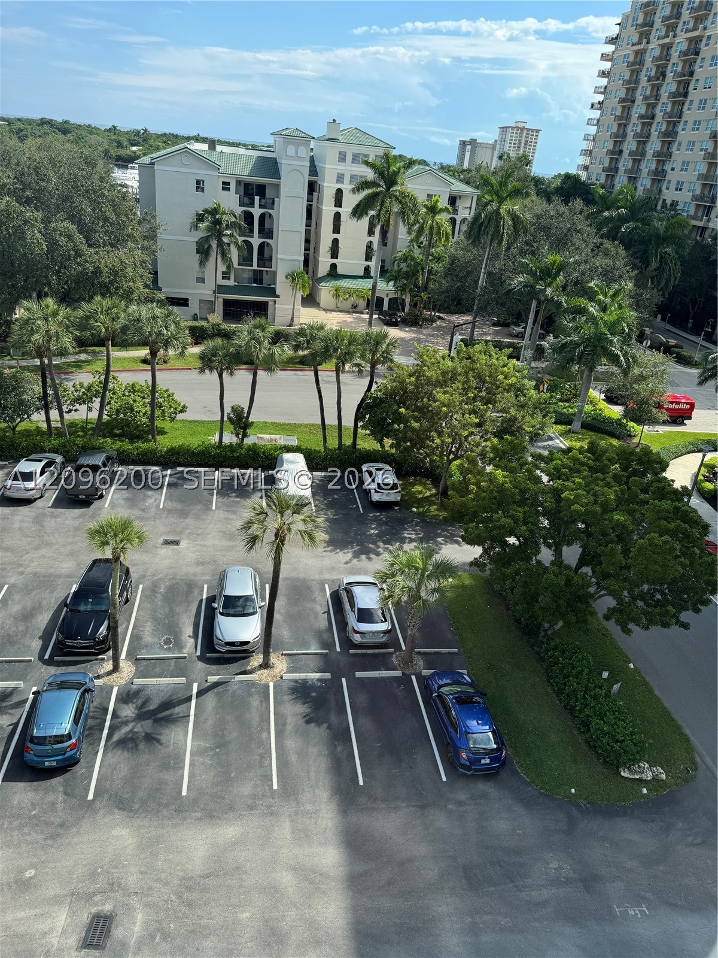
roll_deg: -6.9
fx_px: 664
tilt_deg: -26.5
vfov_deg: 71.6
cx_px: 359
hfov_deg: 56.8
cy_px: 479
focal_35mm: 24
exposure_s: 1/1524
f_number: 1.78
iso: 80
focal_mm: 6.76
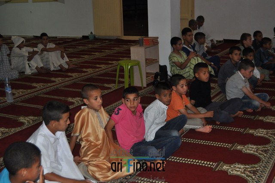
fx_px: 389
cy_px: 92
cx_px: 138
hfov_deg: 38.9
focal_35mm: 51
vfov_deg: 26.4
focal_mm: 34
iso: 800
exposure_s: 1/60
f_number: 4.5
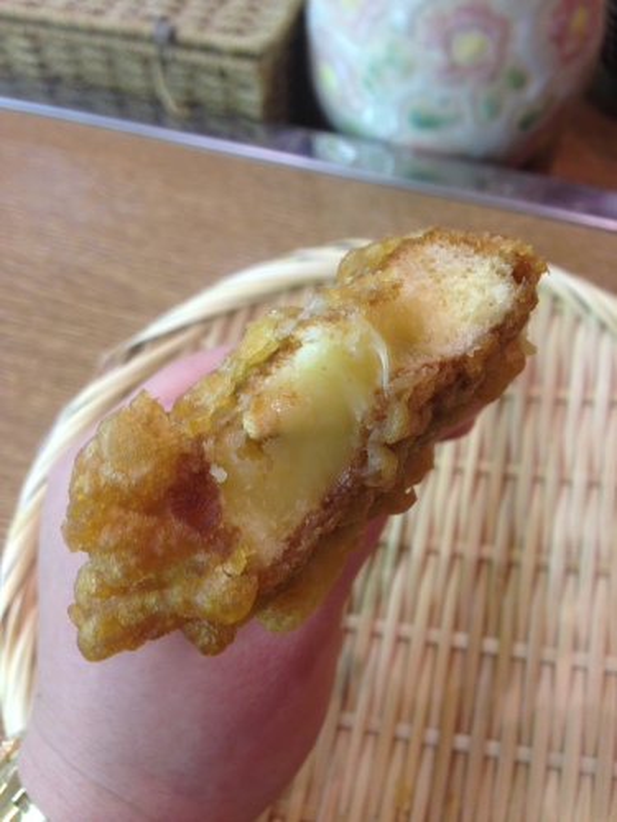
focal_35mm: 33
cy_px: 411
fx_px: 784
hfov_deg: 42.9
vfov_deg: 55.4
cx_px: 308
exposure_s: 1/24
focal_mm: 4.12
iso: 50
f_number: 2.4
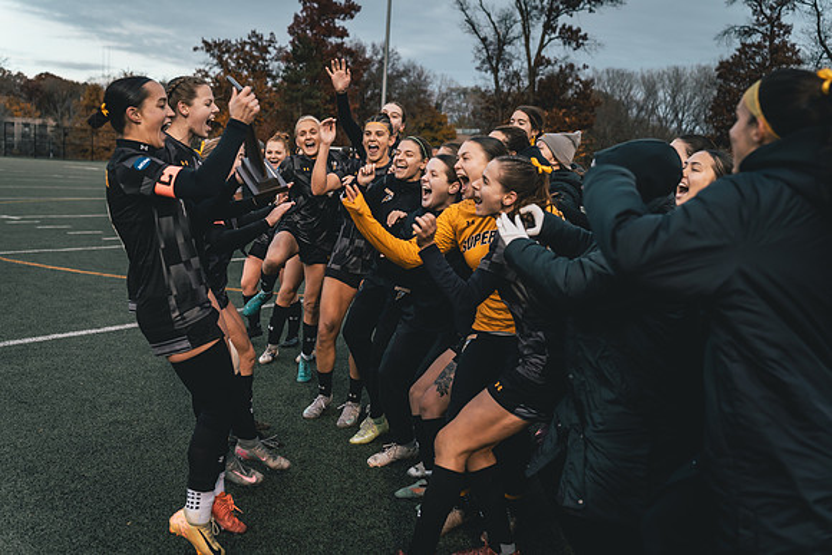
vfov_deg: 37.9
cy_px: 278
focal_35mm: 35
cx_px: 416
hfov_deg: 54.4
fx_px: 809
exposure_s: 1/1600
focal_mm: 35
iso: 800
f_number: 2.8
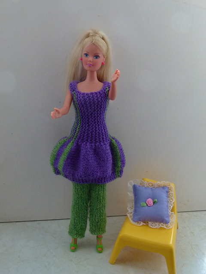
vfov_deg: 50.1
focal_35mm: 37
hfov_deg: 38.7
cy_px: 137
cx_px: 103
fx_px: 294
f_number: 3.1
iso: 400
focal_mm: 6.7
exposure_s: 1/60
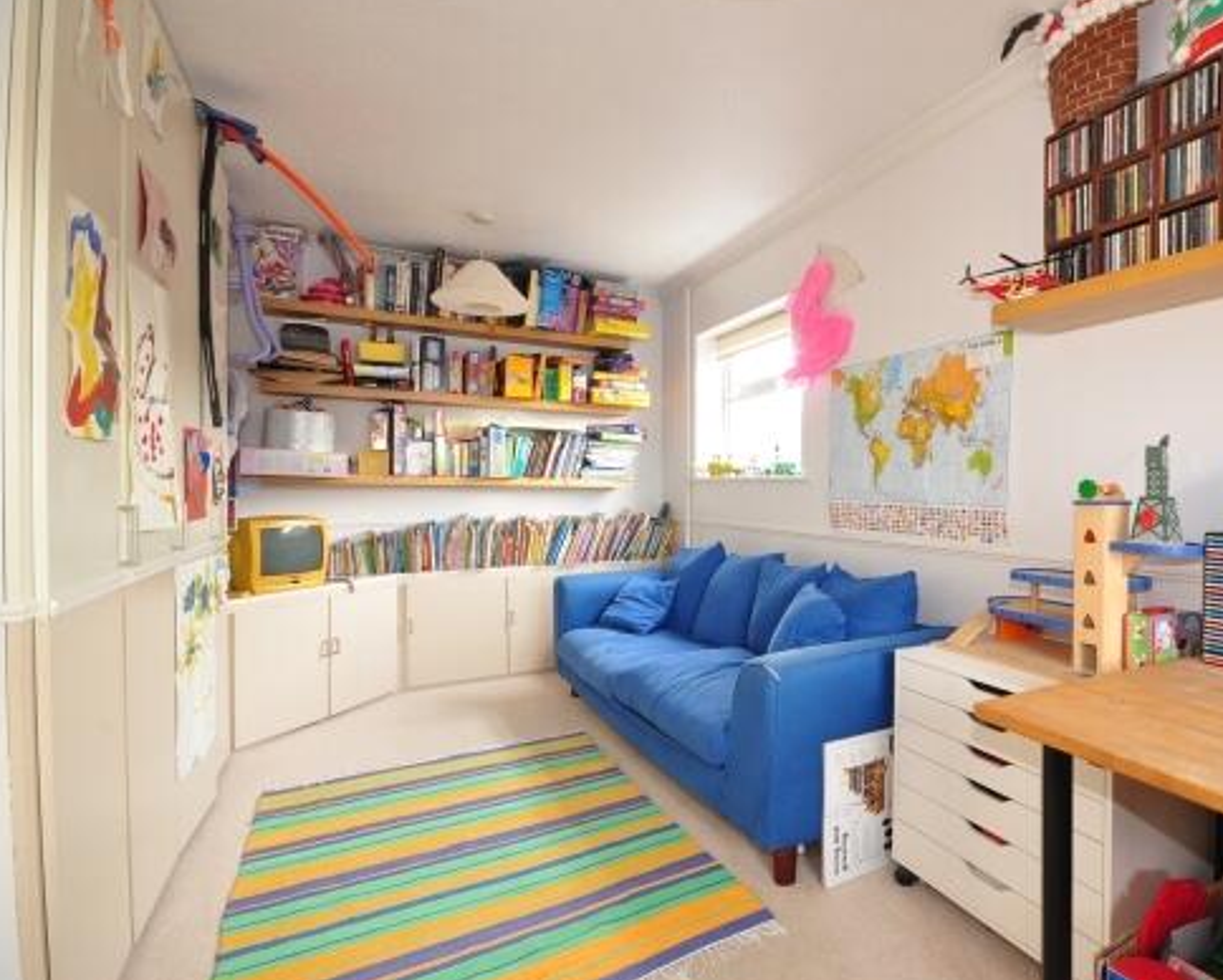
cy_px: 487
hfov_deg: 84.4
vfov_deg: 73.9
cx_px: 776
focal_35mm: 18
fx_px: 652
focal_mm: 10
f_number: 11
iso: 200
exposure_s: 1.6
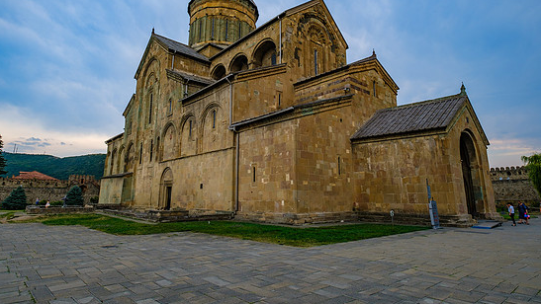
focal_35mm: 20
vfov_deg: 55.7
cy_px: 129
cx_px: 264
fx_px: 287
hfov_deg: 86.6
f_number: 8
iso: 160
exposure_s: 1/40
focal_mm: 11.5
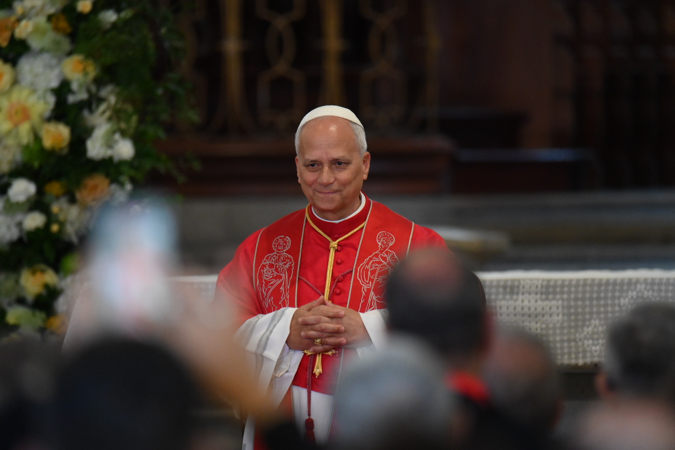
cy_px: 225
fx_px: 11249
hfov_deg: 3.4
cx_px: 338
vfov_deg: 2.3
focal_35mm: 600
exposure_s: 1/200
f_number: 6.3
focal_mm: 600
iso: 8000
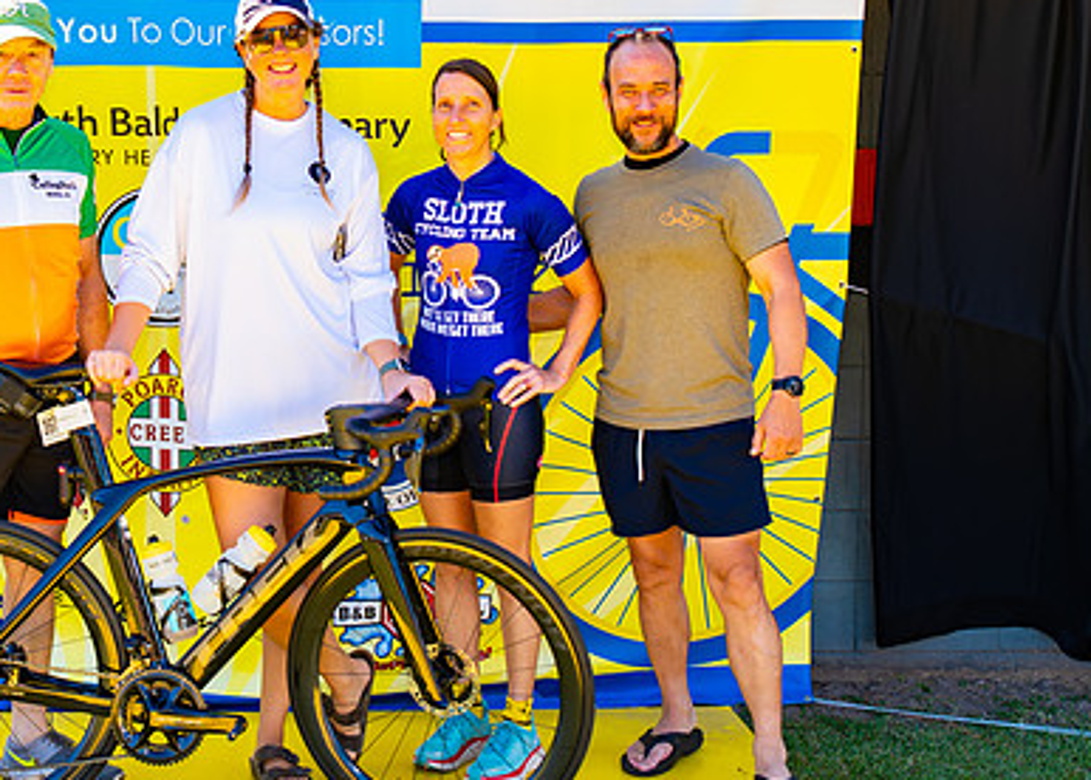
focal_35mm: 62
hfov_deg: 31.5
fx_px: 1922
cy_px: 328
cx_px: 400
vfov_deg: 22.9
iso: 100
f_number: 2.8
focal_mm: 35
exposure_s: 1/200
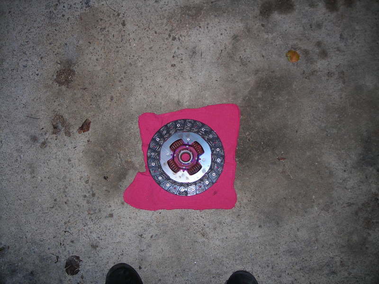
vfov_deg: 37.7
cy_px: 142
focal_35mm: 38
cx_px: 190
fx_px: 416
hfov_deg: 49.0
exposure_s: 1/60.1
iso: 50
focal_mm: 6.3
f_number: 3.2
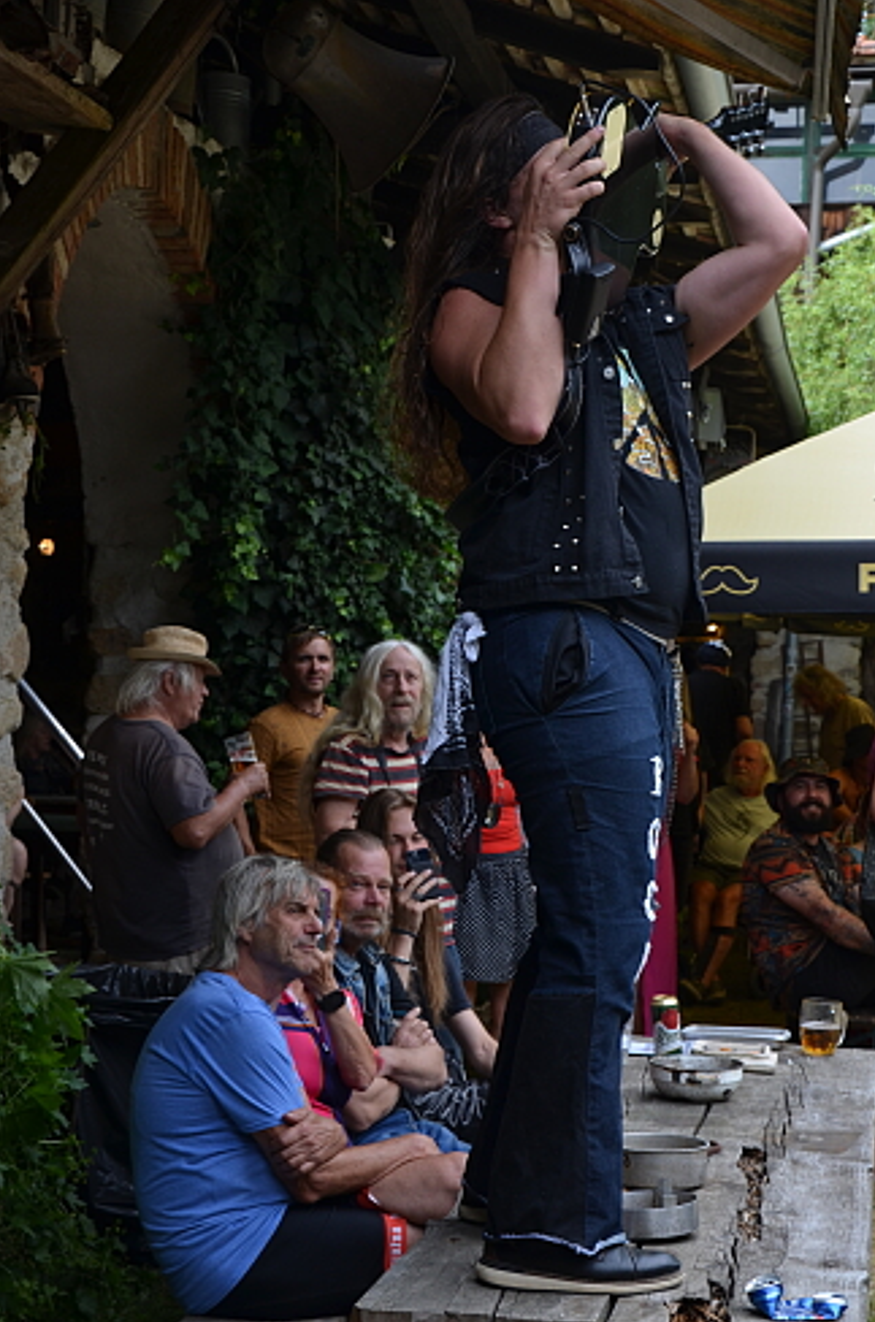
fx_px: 2367
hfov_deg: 20.9
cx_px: 521
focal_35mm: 65
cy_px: 737
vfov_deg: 31.2
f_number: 6.3
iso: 200
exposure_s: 1/160
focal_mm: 35
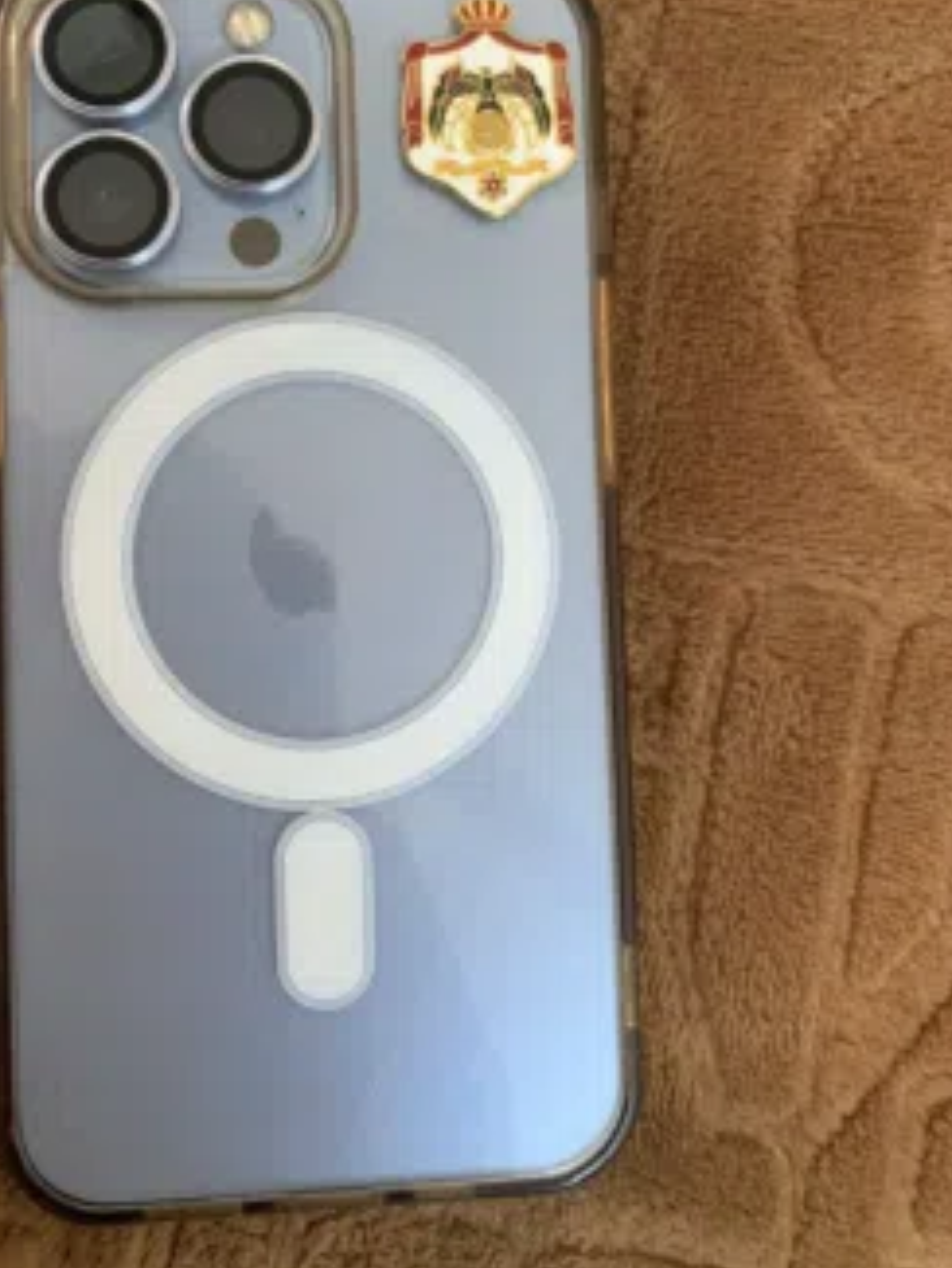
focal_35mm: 32
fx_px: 1173
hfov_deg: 44.0
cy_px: 519
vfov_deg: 56.4
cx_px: 390
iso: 250
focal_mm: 4.25
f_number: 1.8
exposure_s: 1/50
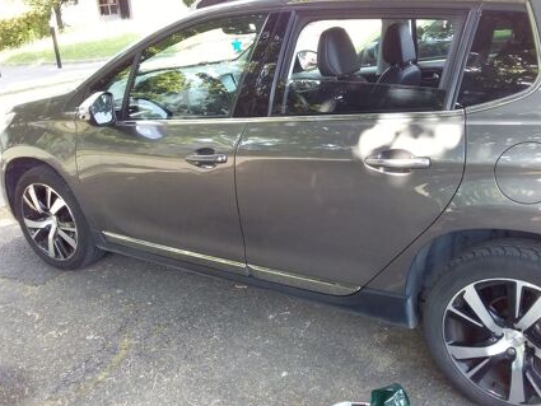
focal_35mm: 35
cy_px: 200
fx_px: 547
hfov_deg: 52.6
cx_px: 289
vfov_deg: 40.7
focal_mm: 3.3
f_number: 2.2
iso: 64
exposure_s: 1/100
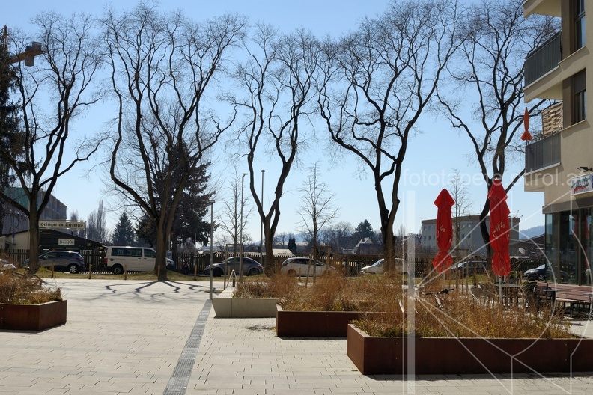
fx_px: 824
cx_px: 296
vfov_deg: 27.0
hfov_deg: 39.6
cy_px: 198
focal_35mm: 50
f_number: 16
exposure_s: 1/500
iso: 320
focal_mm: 50
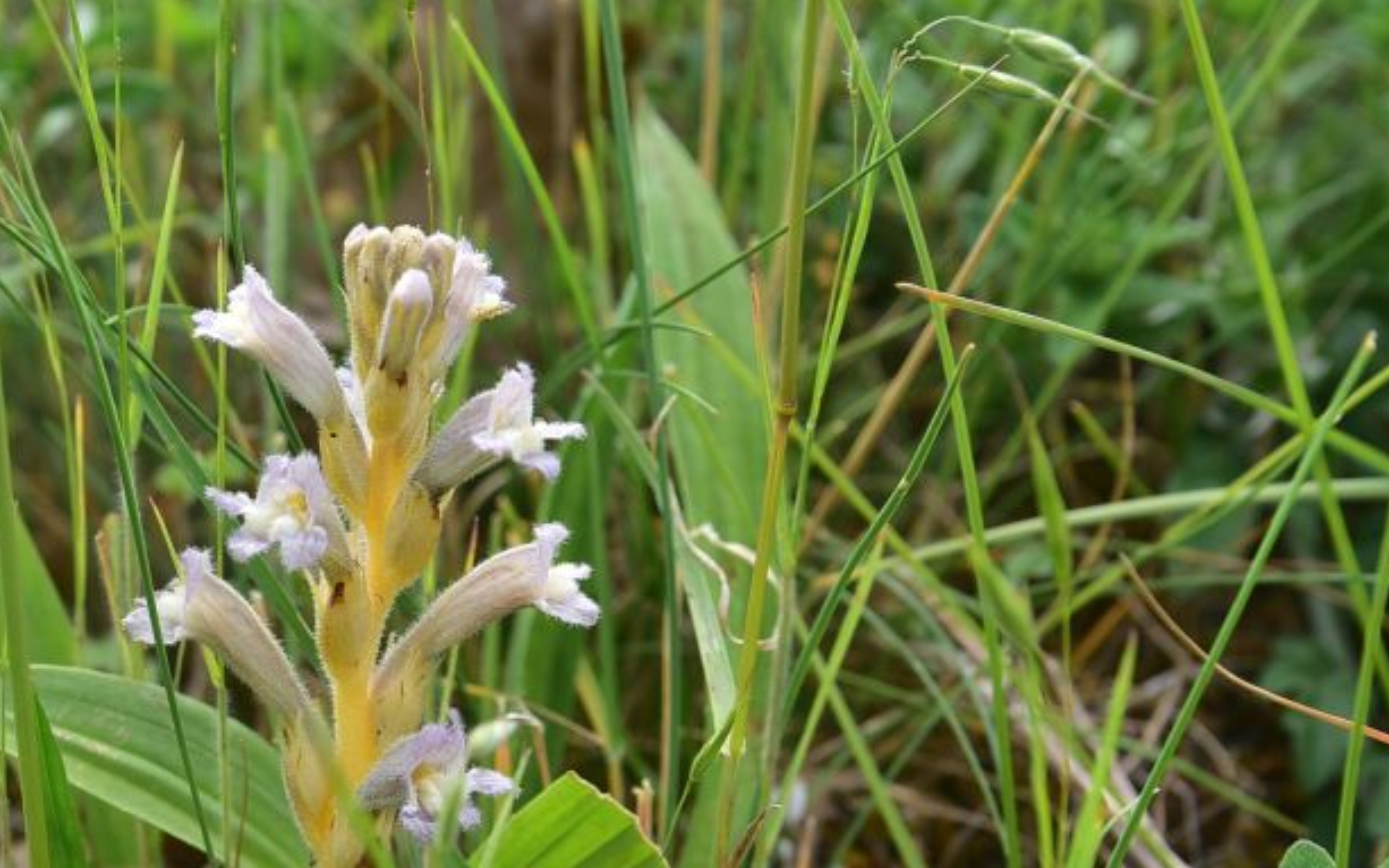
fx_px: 4088
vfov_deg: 12.1
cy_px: 545
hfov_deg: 19.1
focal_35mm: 108
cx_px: 335
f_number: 8
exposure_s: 1/125
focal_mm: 50
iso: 125
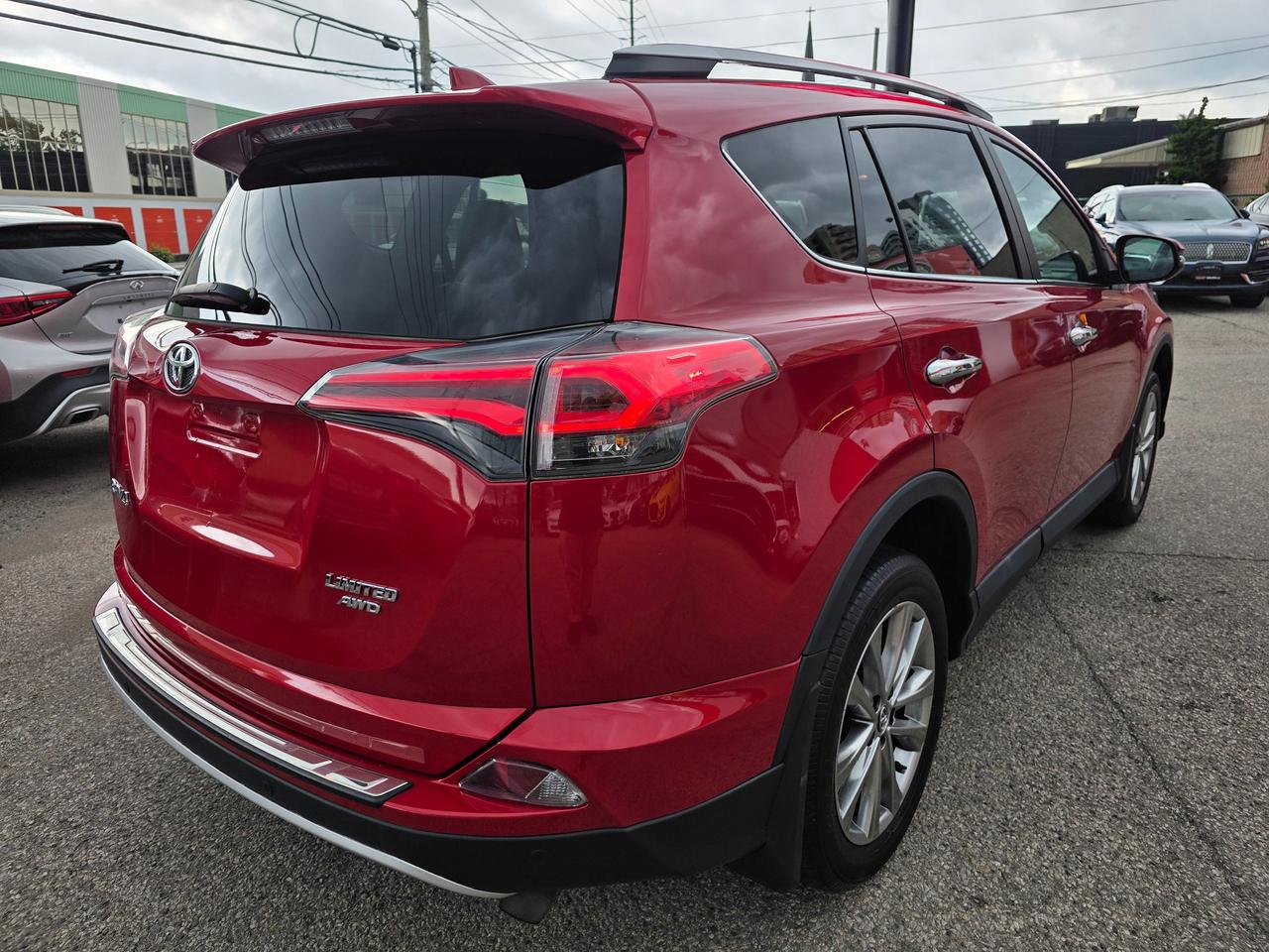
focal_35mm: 23
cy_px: 476
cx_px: 634
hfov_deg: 73.9
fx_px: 843
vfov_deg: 58.9
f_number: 1.7
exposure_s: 1/192
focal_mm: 6.3
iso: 16
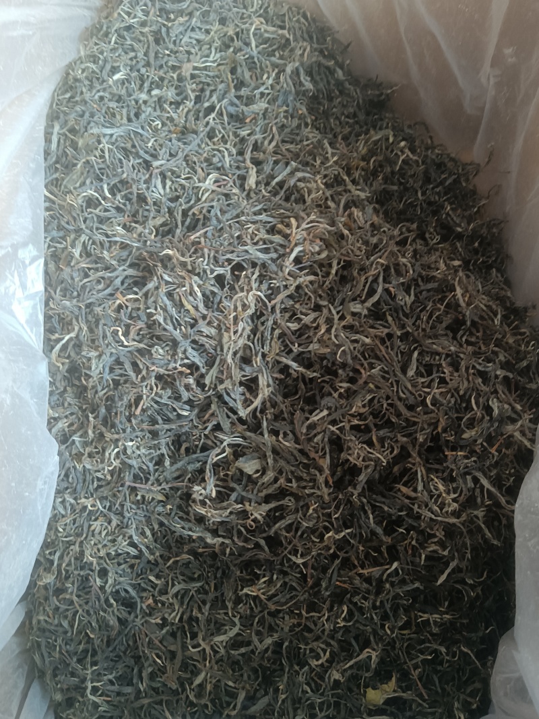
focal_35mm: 27
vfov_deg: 65.3
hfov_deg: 51.3
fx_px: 561
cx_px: 270
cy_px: 360
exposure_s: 1/33.3
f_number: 1.9
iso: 658
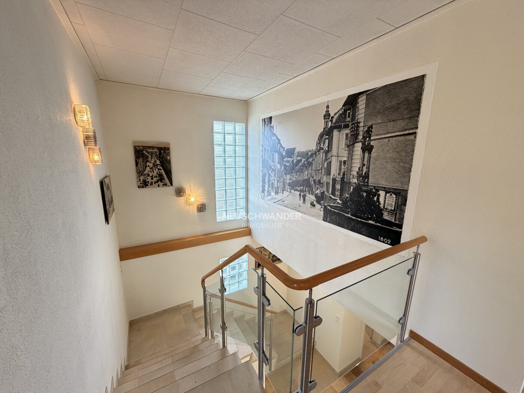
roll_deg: -0.5
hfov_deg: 102.1
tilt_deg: -11.3
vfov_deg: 85.7
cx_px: 262
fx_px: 212
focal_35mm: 14
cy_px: 196
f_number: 2.2
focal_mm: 2.22
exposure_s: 1/100
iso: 320
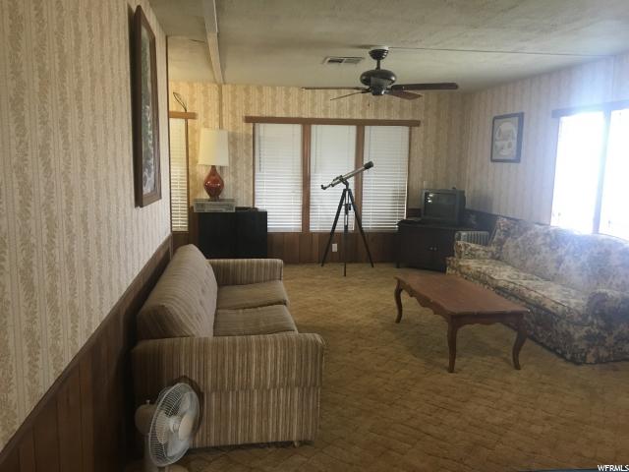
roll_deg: -0.8
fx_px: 527
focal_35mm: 29
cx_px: 314
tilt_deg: -8.6
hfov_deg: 61.7
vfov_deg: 48.2
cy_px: 236
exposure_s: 1/30
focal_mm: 4.15
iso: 160
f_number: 2.2
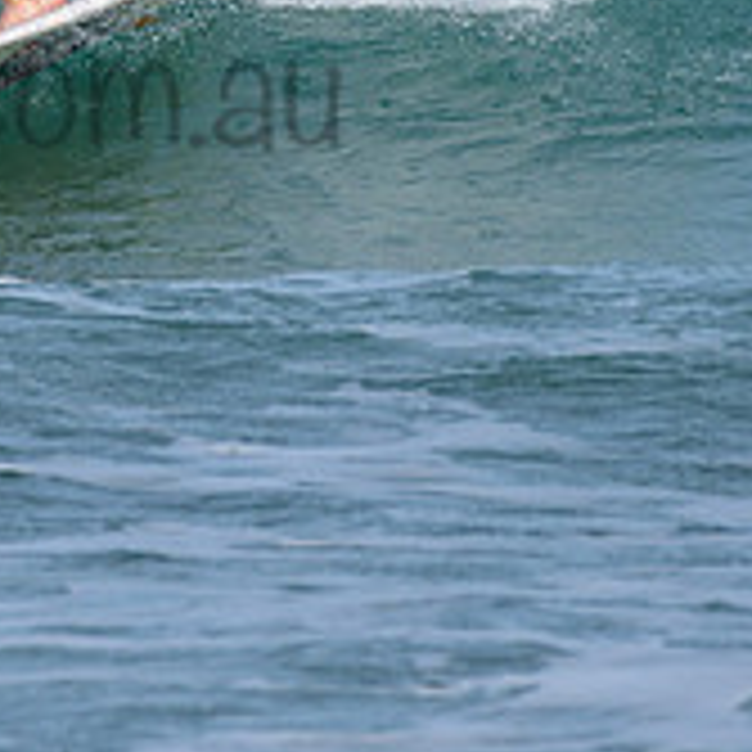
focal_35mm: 1809
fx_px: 44462
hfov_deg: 1.0
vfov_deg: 1.0
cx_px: -151
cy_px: -152
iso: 180
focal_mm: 500
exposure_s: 1/2000
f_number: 5.6
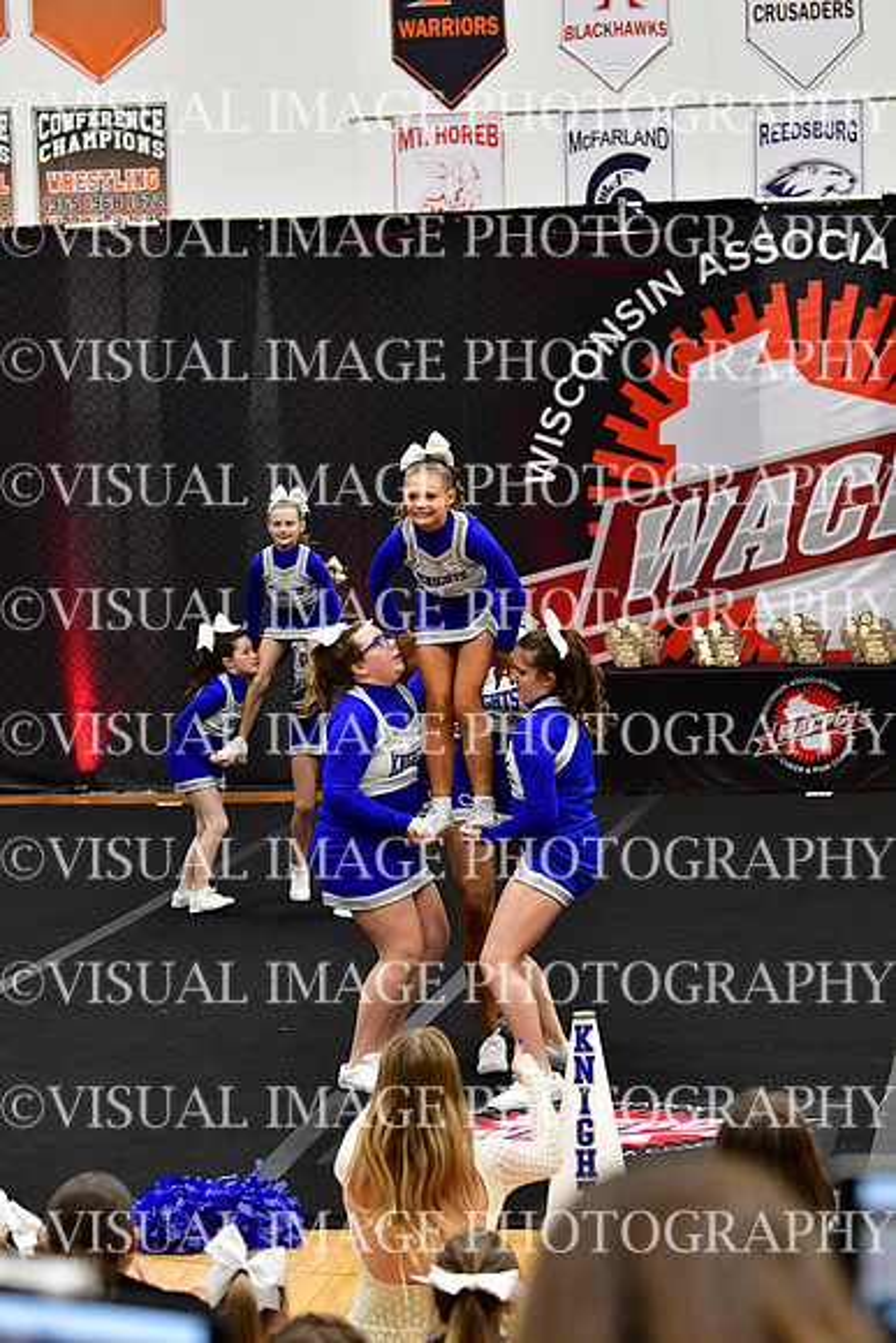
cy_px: 672
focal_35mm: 112
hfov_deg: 12.2
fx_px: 4179
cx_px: 448
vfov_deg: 18.3
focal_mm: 75
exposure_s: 1/500
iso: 4000
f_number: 3.5
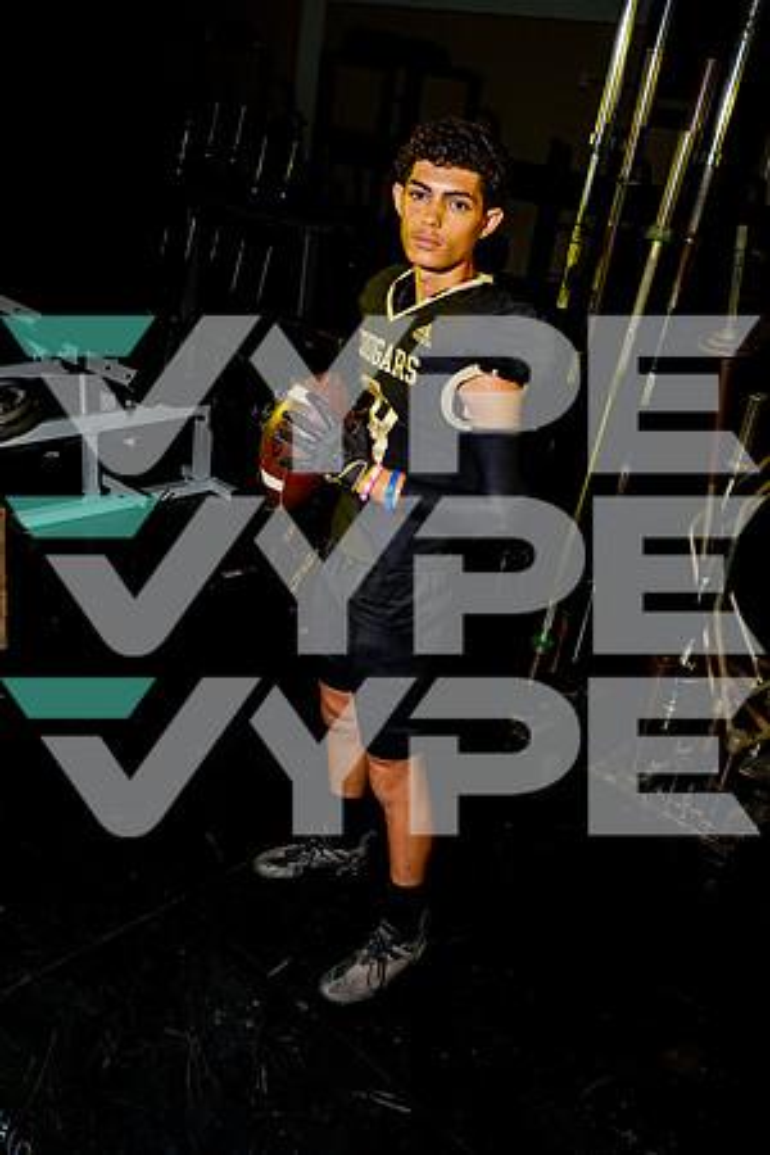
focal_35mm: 33
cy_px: 578
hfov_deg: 40.0
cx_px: 385
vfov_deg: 57.2
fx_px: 1059
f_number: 8
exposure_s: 1/250
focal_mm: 33
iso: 250
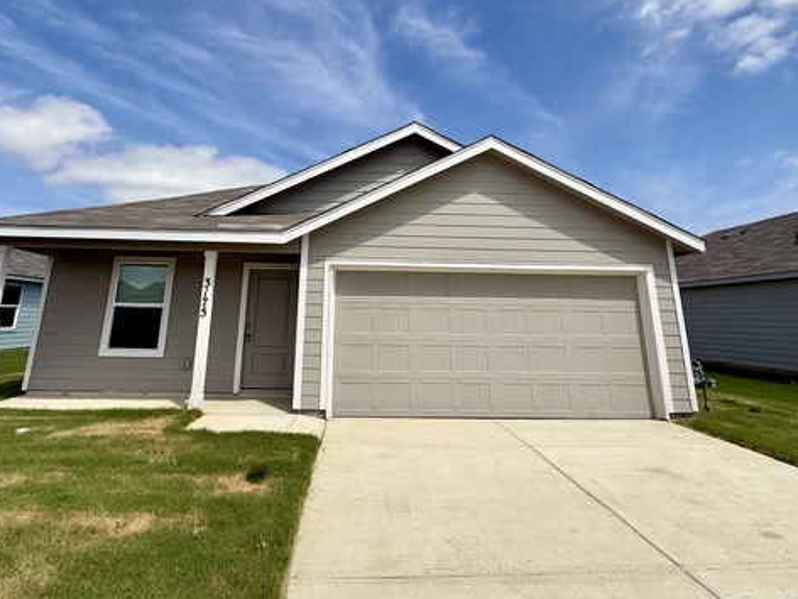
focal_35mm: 19
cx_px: 369
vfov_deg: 67.1
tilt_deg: +14.9
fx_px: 438
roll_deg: -1.5
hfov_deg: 84.5
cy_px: 208
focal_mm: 2.22
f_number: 2.2
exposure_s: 1/3460
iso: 50
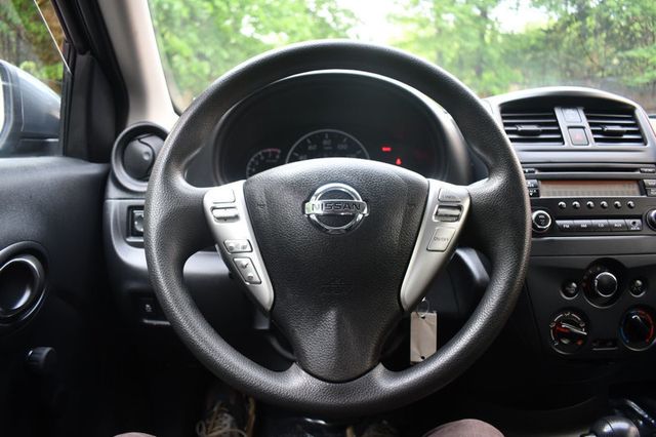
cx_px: 328
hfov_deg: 67.4
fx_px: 492
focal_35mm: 27
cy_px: 218
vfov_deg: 47.9
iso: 800
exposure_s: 1/160
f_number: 3.5
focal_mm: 18
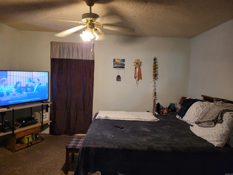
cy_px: 88
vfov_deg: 53.1
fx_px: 175
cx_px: 116
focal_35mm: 26
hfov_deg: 67.3
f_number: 1.8
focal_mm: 5.4
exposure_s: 1/40
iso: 500
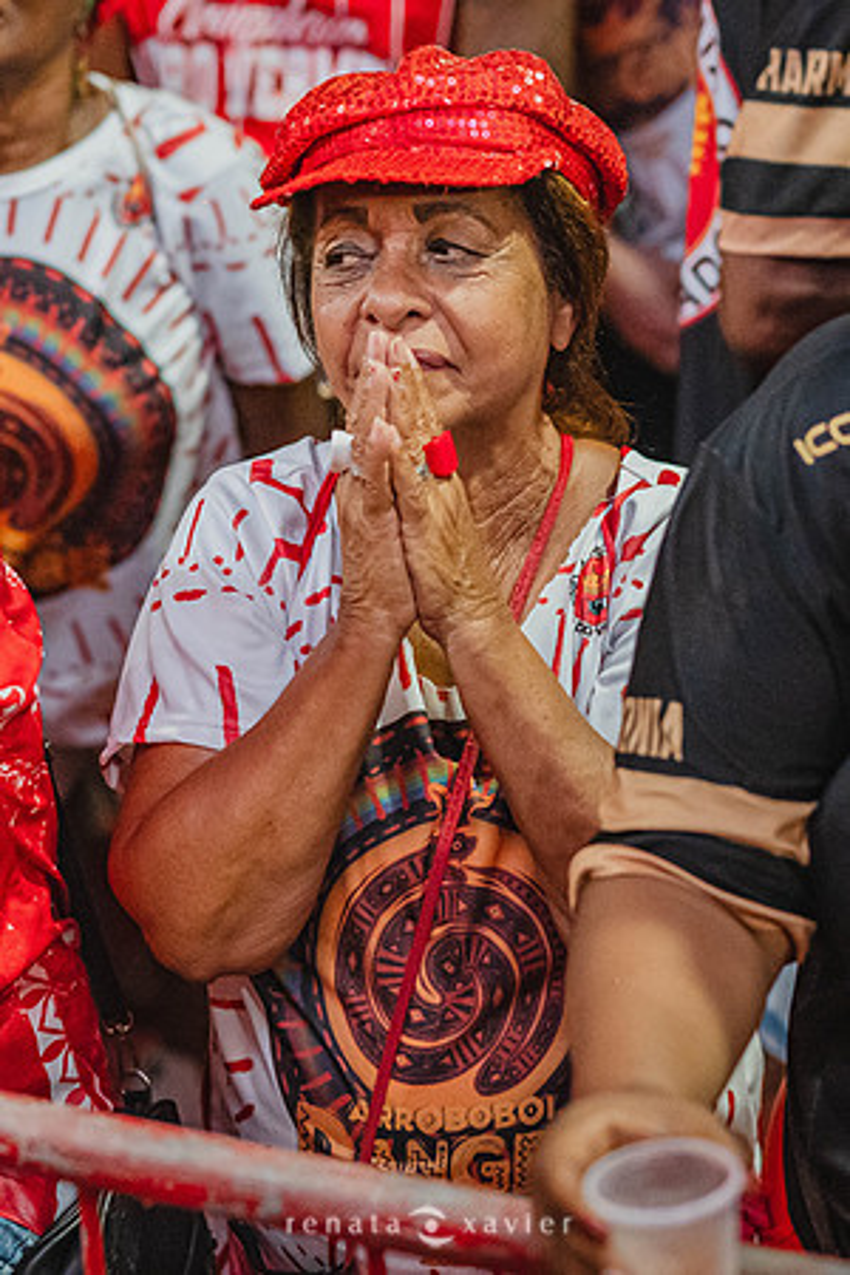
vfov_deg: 18.2
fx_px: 3986
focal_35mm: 113
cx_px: 338
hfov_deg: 12.2
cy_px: 638
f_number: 1.6
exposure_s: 1/1000
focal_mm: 50
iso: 2000
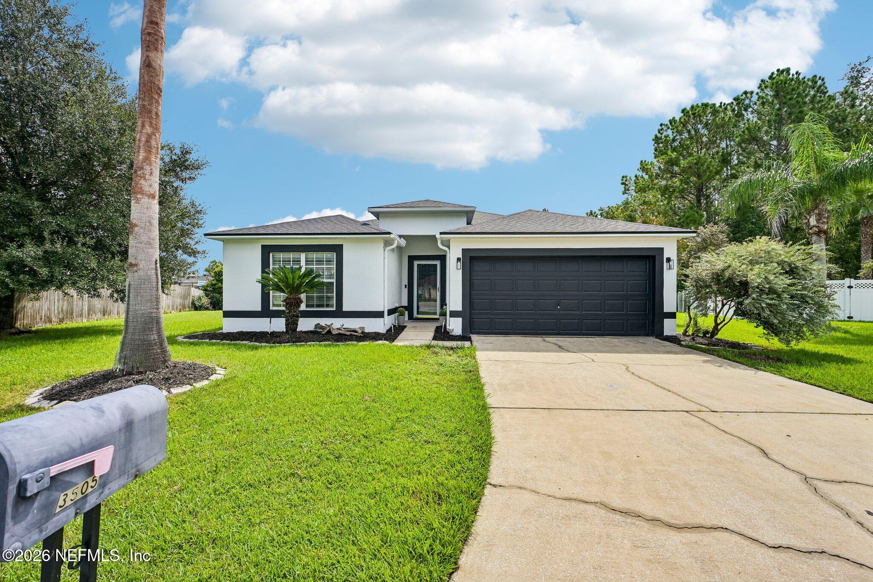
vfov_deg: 75.5
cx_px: 436
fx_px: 376
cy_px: 291
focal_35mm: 16
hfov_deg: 98.5
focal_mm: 15.5
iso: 100
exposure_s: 1/250
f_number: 8
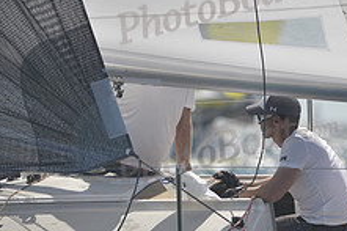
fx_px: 6829
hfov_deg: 2.9
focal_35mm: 709
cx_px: 421
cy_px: 208
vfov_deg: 1.9
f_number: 4
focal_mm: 270
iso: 200
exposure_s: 1/3200
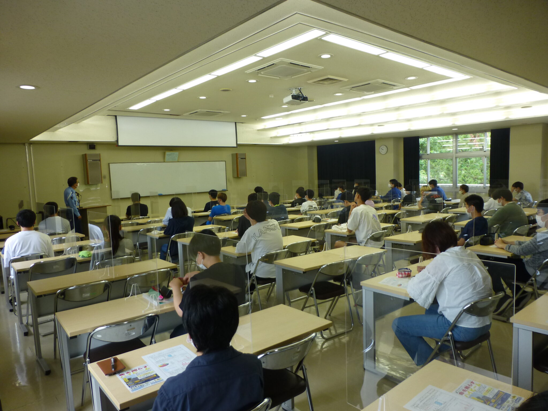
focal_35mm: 24
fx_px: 380
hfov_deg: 71.6
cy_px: 206
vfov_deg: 56.8
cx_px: 274
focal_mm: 4.3
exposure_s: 1/60
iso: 125
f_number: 3.3
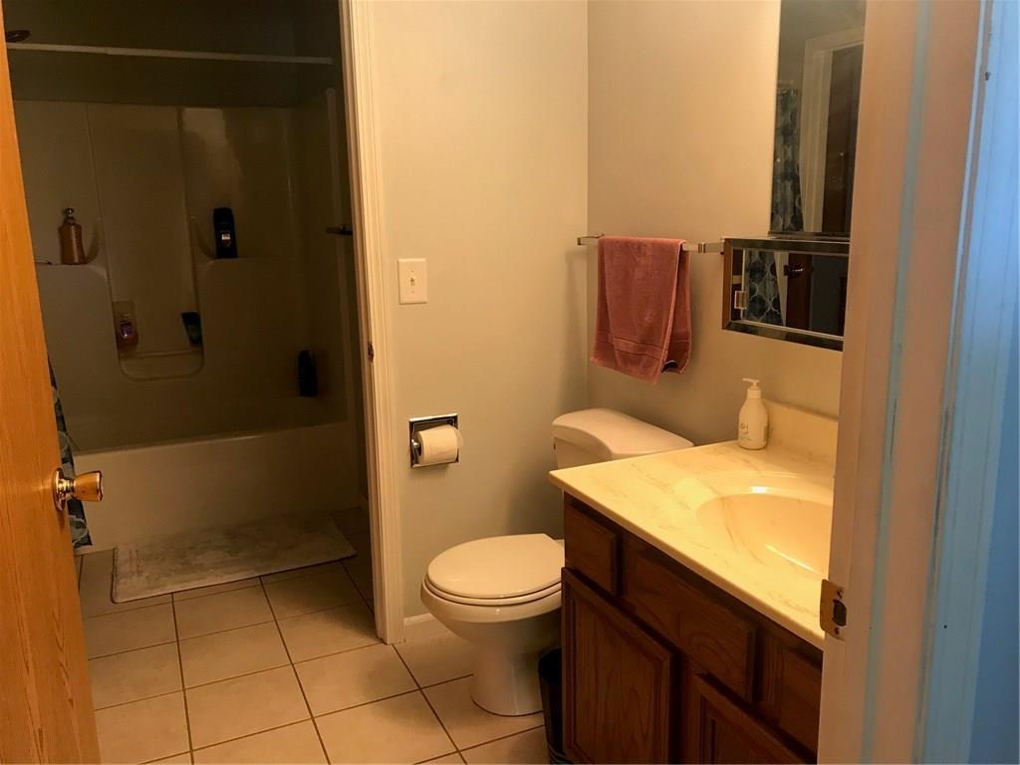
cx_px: 510
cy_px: 382
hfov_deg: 63.4
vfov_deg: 49.7
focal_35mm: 28
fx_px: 825
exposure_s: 1/20
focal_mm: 3.99
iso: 40
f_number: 1.8
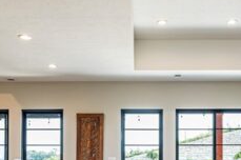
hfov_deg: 40.3
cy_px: 184
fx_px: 328
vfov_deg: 25.1
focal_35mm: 49
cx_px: 134
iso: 2000
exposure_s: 1/160
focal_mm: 14
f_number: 8
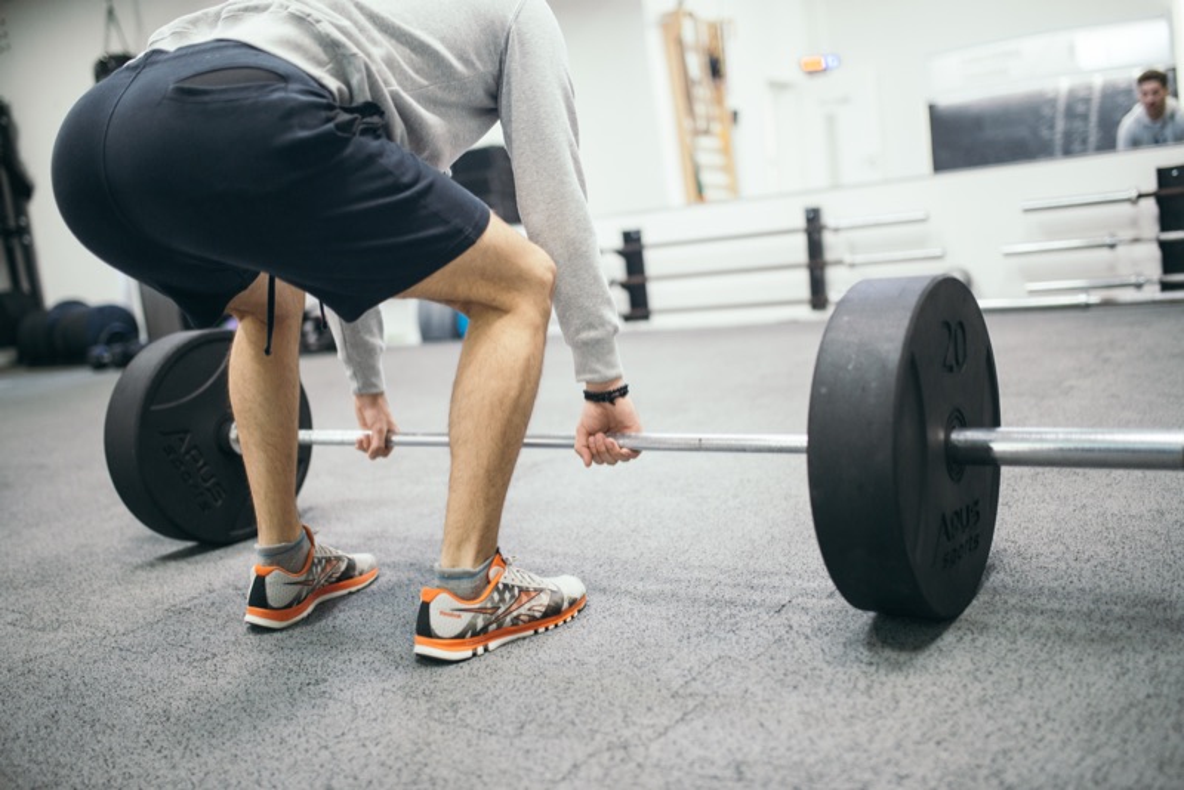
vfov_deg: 37.9
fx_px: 1151
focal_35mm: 35
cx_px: 592
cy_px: 395
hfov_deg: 54.4
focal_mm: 35
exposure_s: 1/160
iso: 400
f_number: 1.4
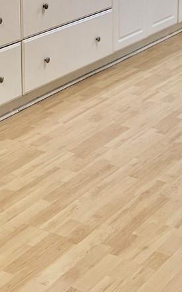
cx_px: 95
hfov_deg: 14.1
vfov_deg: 21.1
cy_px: -34
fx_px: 738
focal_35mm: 93
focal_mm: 6.76
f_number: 1.78
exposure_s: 1/120
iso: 100
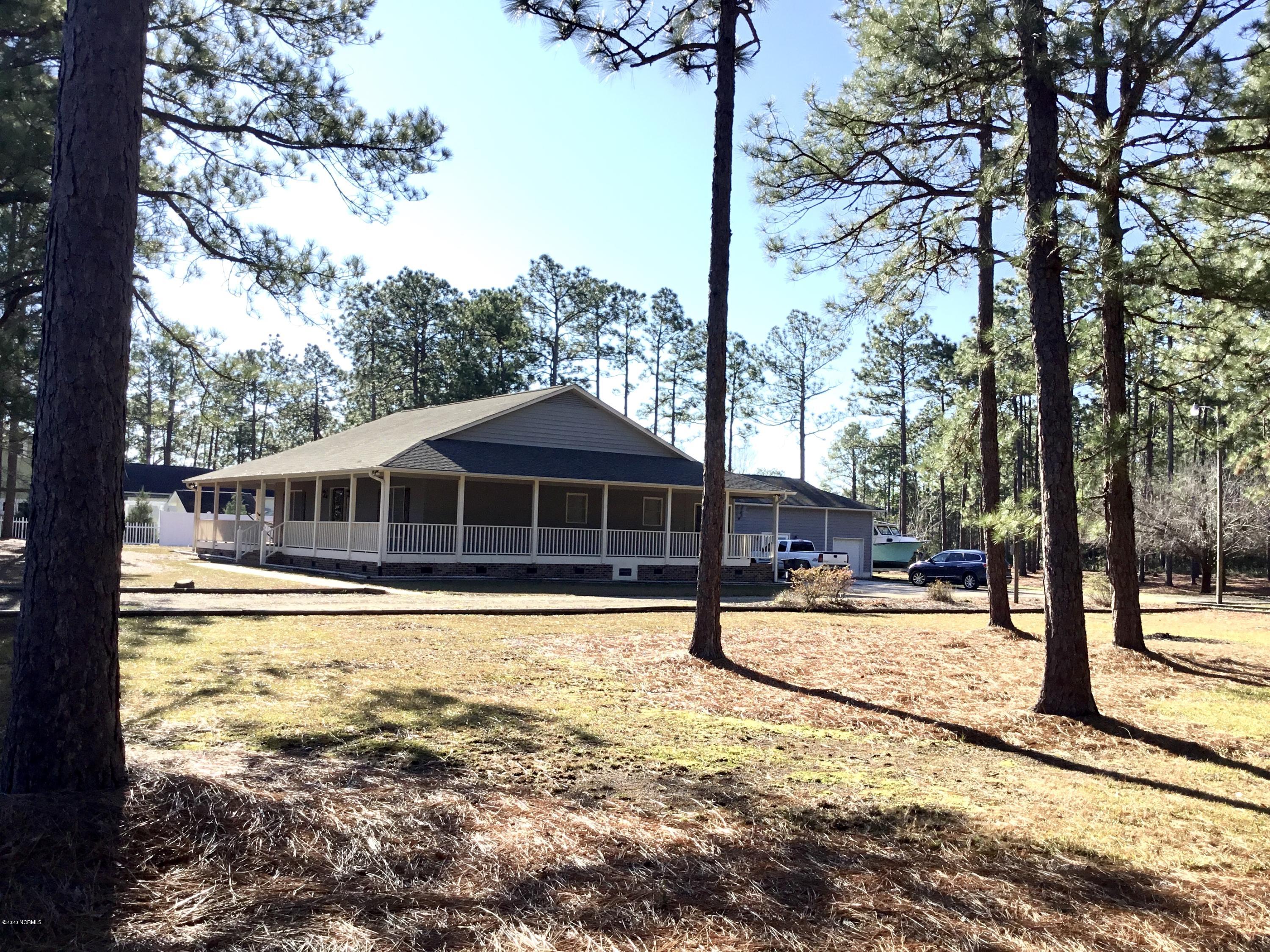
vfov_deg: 45.4
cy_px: 476
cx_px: 635
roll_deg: -2.2
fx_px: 1137
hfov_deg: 58.4
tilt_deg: +2.1
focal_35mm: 31
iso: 25
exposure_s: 1/806
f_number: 2.4
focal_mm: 3.3
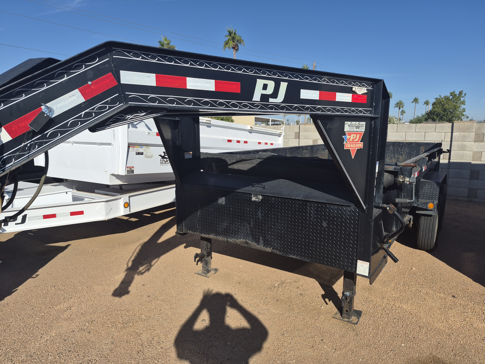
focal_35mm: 23
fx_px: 322
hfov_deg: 73.9
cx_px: 242
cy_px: 182
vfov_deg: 58.9
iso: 80
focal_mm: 5.4
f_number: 1.8
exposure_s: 1/7696
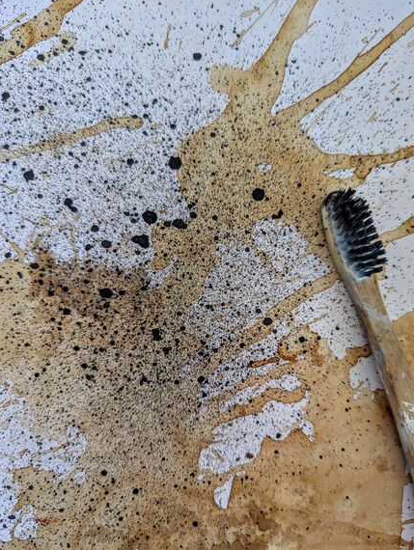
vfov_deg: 69.3
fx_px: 398
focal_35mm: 25
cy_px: 281
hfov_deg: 55.0
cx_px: 213
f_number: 1.85
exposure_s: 1/149
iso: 278
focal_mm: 6.81
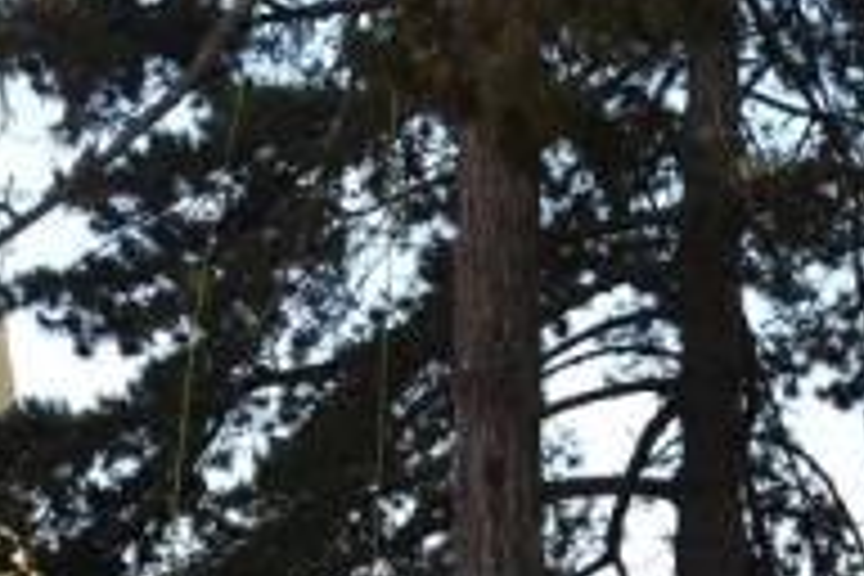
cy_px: -547
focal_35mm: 150
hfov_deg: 13.7
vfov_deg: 8.7
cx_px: 396
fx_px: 3600
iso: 100
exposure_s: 1/125
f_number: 5.6
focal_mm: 24
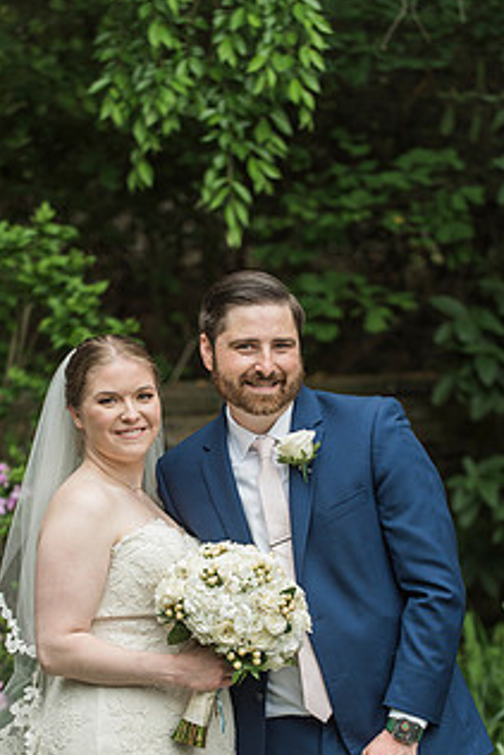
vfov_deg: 12.4
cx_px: 217
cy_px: 523
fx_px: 3461
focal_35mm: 165
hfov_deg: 8.3
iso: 500
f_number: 4
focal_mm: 116
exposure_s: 1/500
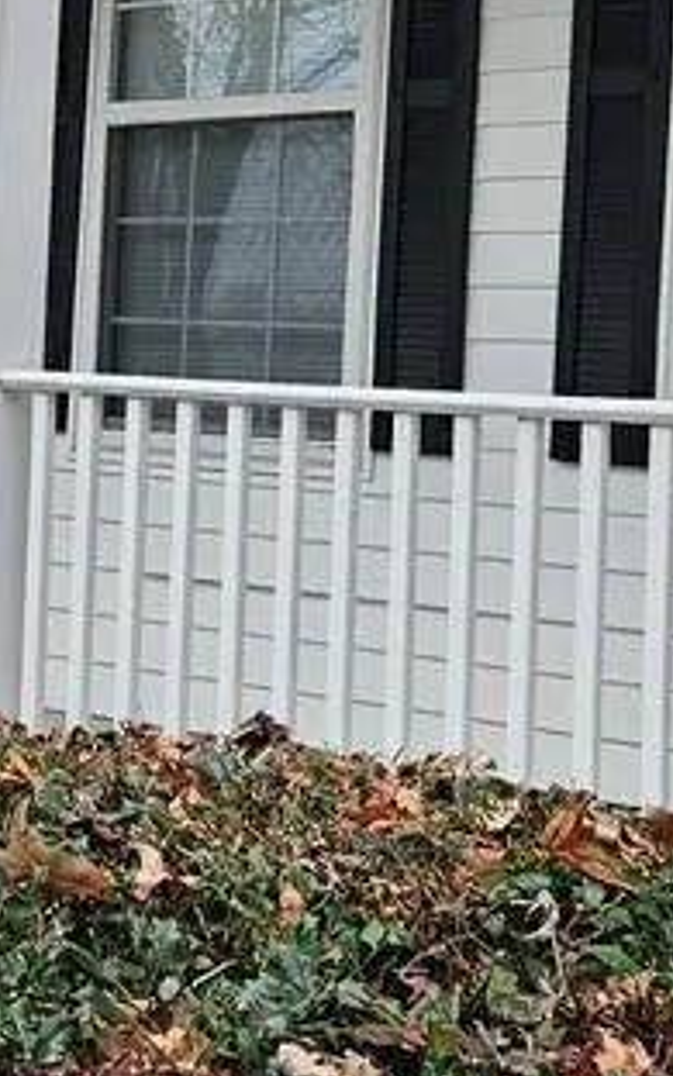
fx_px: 2348
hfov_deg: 15.7
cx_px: -117
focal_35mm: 80
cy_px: 297
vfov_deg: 25.6
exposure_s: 1/267
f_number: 1.8
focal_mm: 5.4
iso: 25
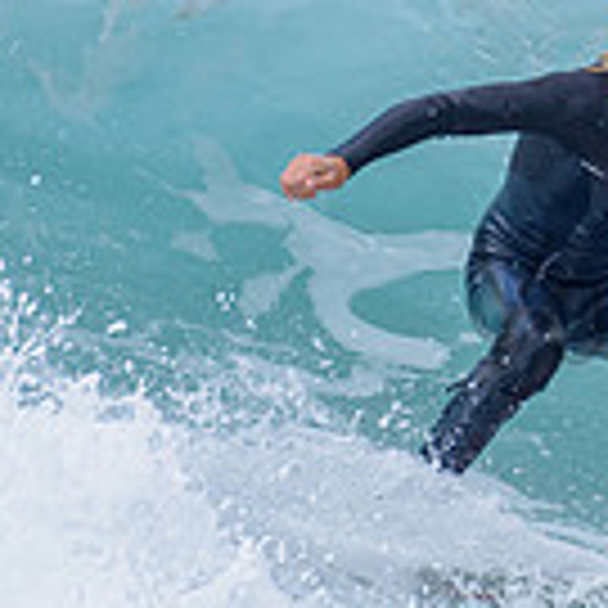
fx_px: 44453
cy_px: 61
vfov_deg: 0.8
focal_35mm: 2237
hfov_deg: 0.8
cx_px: 1195
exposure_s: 1/2000
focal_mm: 500
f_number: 5.6
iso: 450
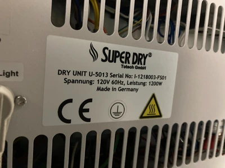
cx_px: 112
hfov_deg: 63.4
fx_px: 182
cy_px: 84
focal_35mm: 28
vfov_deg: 49.7
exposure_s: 1/20
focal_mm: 3.99
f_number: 1.8
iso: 640
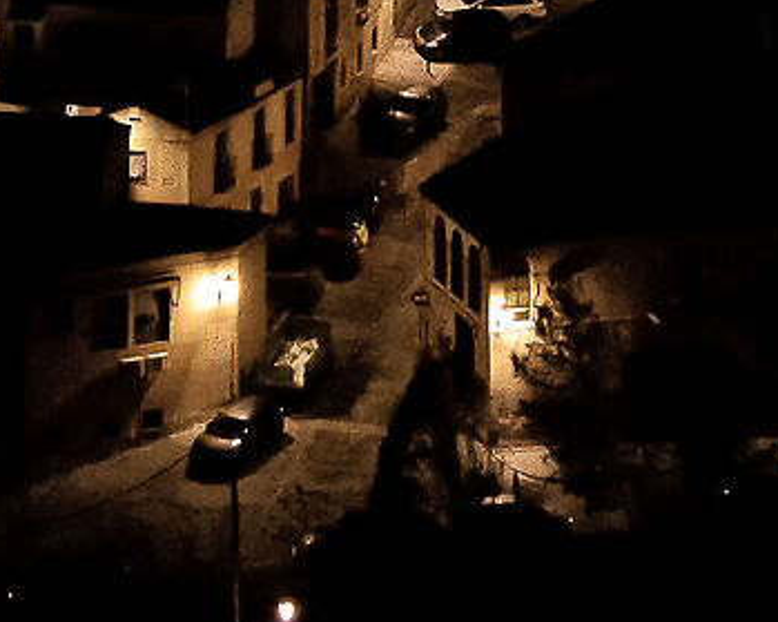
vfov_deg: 5.1
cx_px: 453
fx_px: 6837
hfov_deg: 6.5
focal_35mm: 297
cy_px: -703
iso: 8000
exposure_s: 1/50
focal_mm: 46
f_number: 4
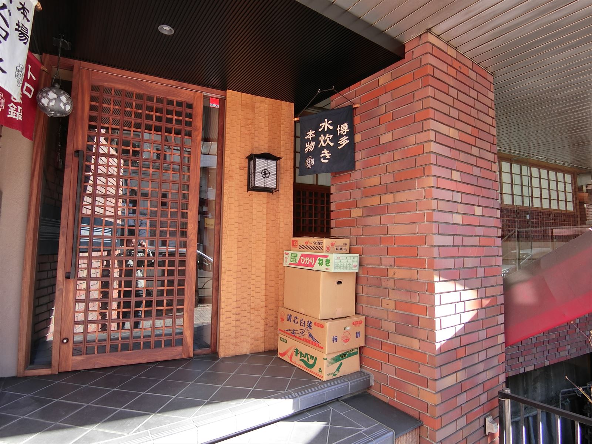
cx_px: 296
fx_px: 325
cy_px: 222
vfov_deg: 68.7
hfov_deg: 84.7
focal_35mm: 19
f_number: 2.7
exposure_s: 1/80
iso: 80
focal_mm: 4.06
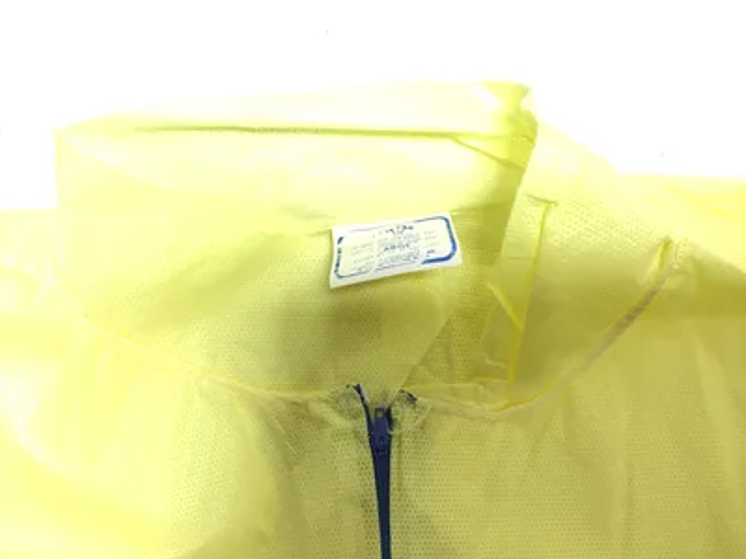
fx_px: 668
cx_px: 373
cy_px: 280
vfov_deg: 45.4
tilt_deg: -88.2
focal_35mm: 31
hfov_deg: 58.4
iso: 25
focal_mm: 3.3
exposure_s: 1/60
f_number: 2.4
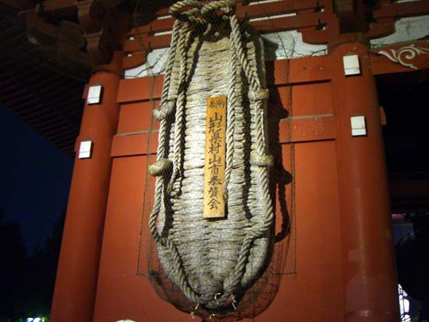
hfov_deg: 49.0
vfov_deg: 37.7
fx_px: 471
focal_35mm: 38
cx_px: 214
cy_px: 161
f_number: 2.7
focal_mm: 6.2
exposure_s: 1/8
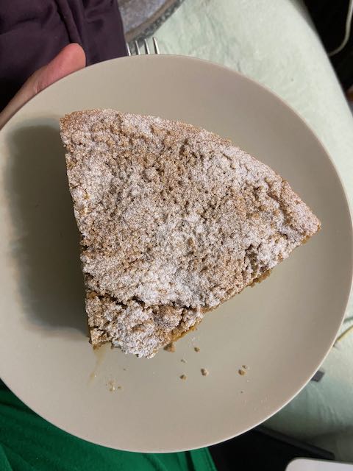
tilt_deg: -77.5
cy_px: 236
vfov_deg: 67.3
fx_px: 354
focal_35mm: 26
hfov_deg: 53.1
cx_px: 176
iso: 320
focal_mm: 4.25
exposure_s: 1/50
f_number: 1.8
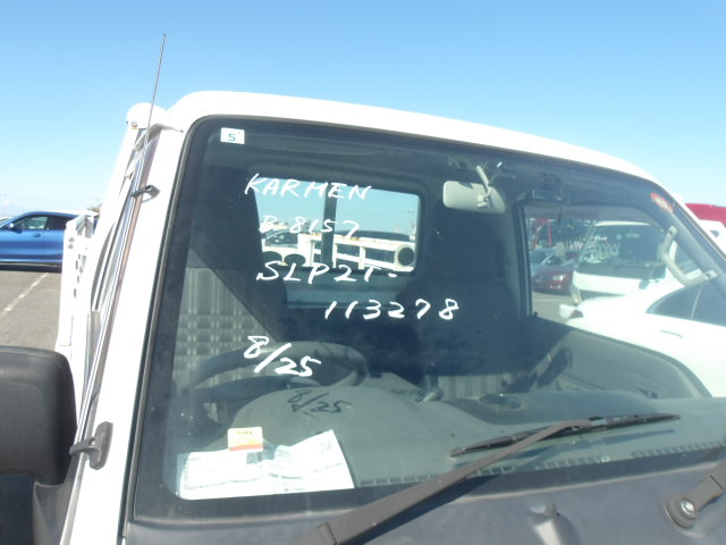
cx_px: 363
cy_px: 272
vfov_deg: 51.4
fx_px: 566
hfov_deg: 65.3
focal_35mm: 27
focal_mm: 4.9
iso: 100
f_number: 10.4
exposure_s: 1/60
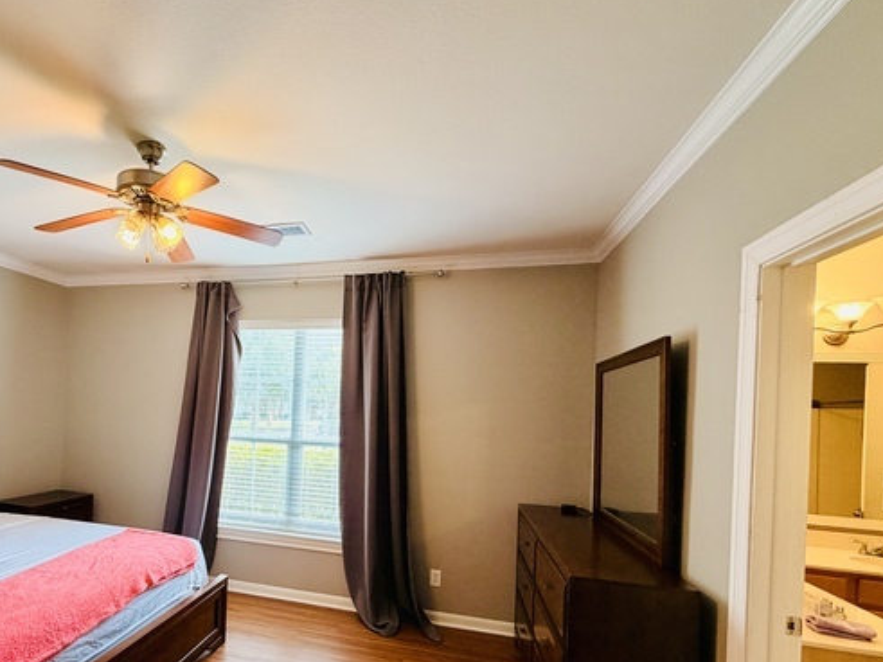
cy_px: 410
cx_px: 312
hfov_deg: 82.5
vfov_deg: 67.7
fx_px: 485
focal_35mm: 19
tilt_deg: -1.1
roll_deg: -1.4
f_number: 2.2
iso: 200
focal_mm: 2.22
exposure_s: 1/60
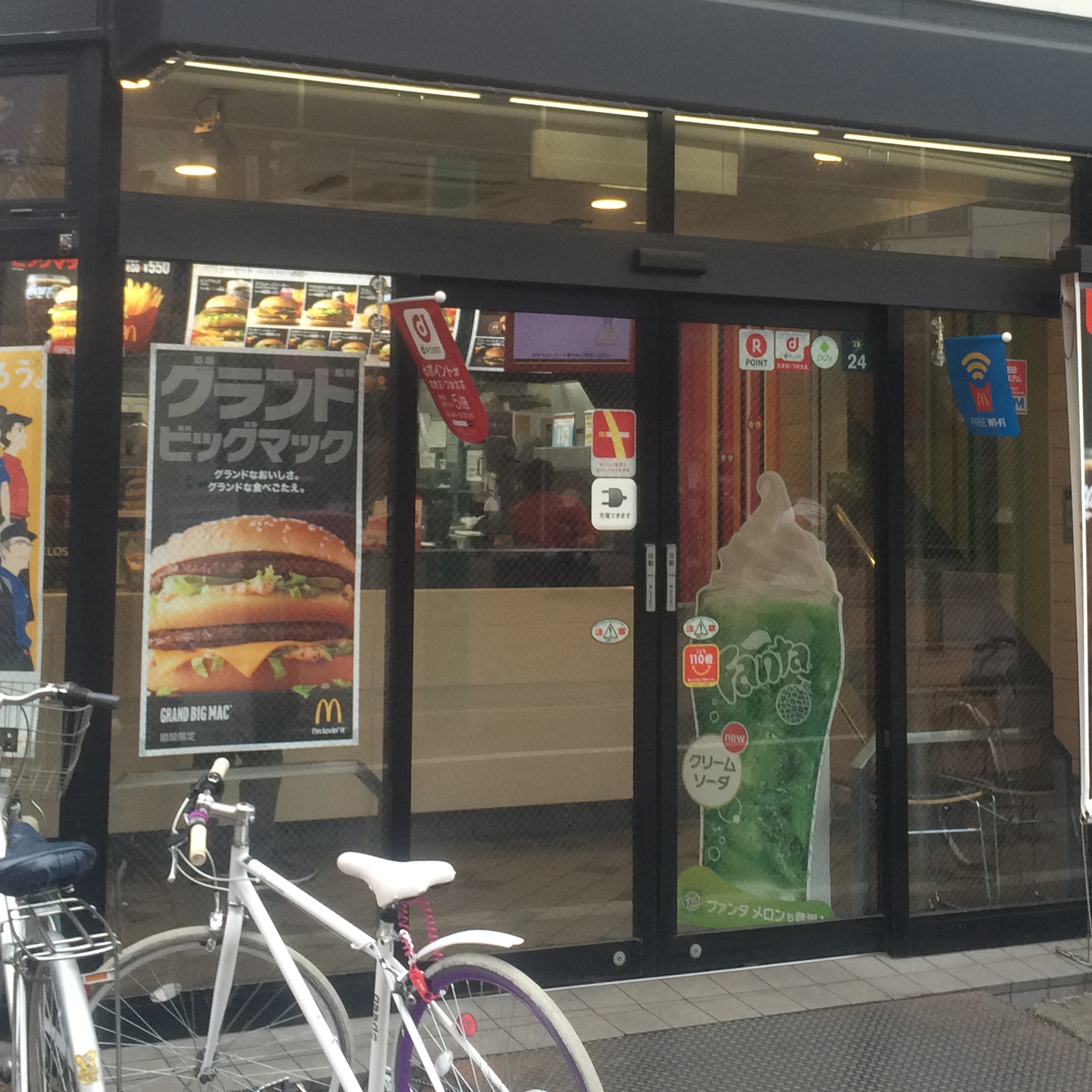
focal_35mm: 54
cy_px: 322
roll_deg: +0.0
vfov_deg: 31.3
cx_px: 576
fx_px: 1927
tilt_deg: +3.0
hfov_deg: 31.6
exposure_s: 1/120
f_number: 2.2
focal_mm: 4.15
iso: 64
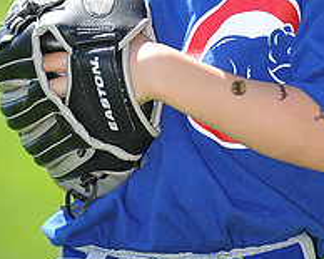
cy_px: -172
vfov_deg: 2.7
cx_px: 207
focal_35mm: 562
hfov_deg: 3.4
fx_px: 5386
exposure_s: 1/500
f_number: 4.5
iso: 200
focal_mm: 200
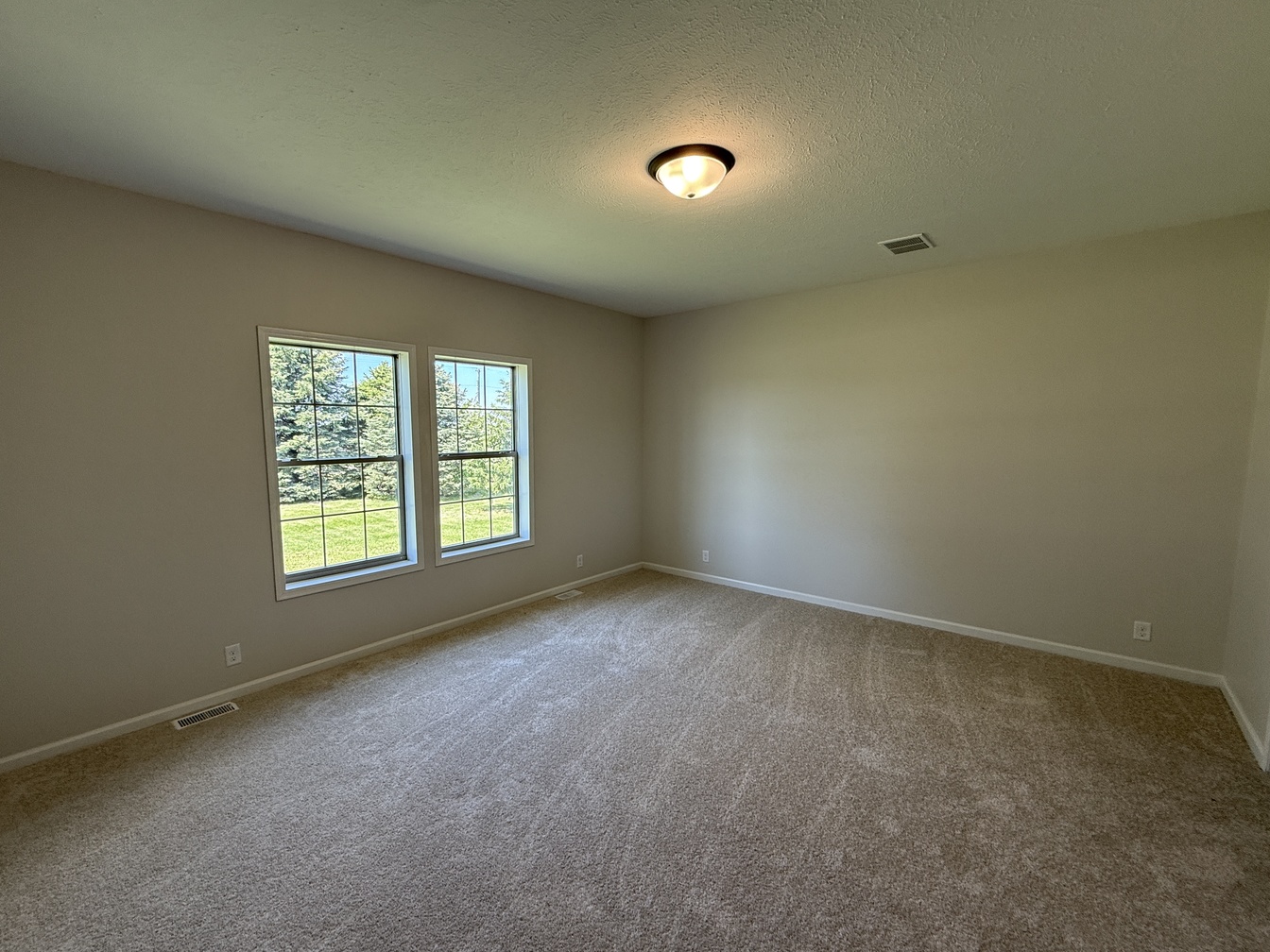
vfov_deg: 81.7
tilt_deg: -7.1
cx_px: 597
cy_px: 485
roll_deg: +1.2
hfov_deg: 98.1
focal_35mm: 15
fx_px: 550
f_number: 2.2
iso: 80
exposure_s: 1/120
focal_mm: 2.22
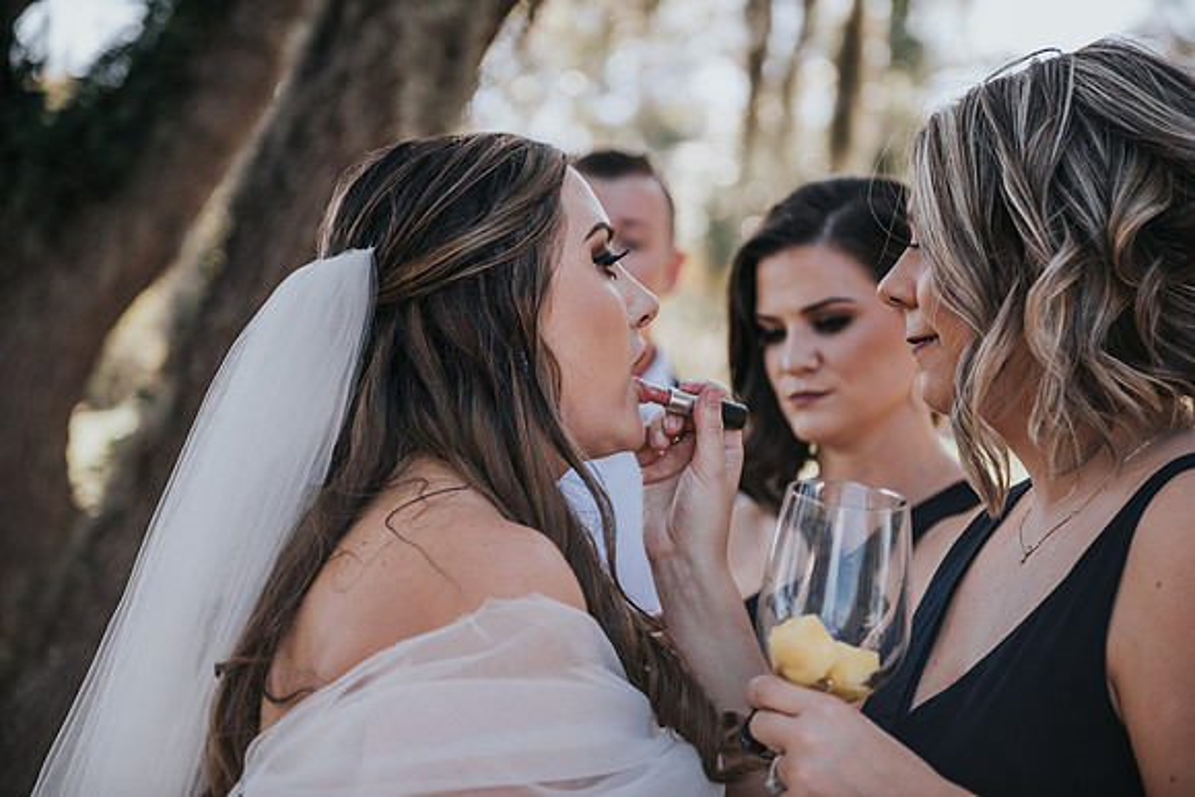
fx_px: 2324
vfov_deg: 19.5
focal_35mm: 70
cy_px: 398
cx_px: 598
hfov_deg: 28.8
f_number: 2.8
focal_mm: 70
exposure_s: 1/250
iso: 125
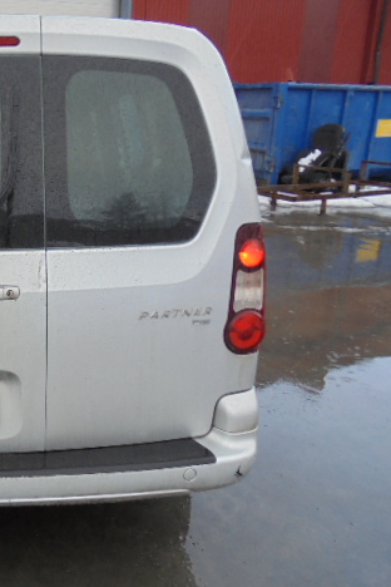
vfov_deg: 51.9
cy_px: 287
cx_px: 5
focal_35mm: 37
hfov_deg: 33.1
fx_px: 603
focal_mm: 4.6
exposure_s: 1/30
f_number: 3.5
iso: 100
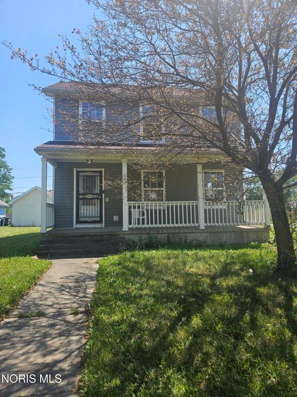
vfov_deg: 73.9
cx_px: 148
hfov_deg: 58.9
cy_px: 198
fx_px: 263
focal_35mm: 23
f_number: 1.8
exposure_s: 1/1033
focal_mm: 5.4
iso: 25
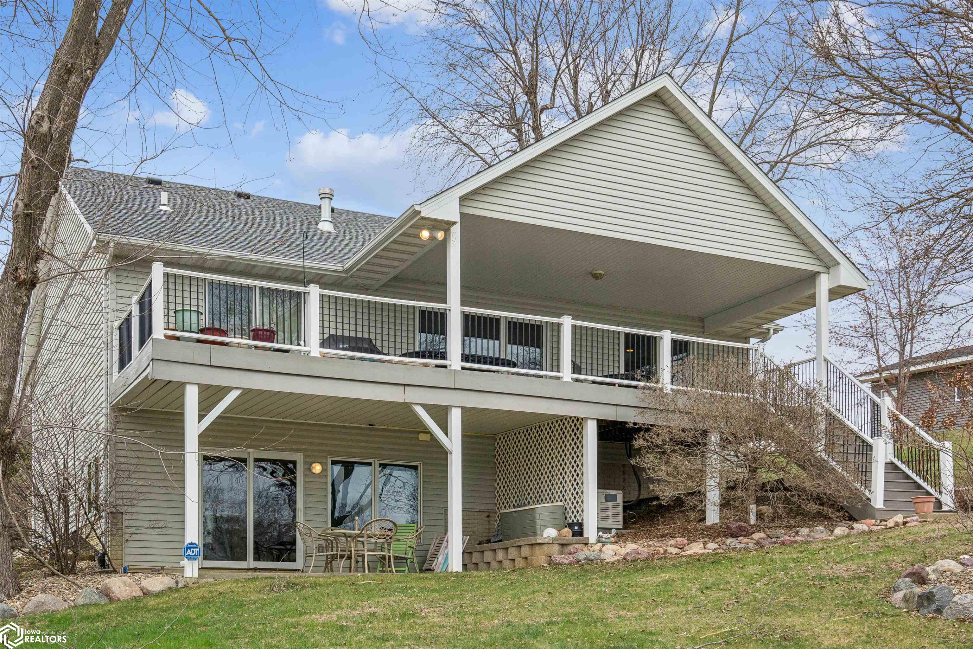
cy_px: 324
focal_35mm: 43
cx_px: 486
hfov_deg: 45.4
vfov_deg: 31.2
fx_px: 1162
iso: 400
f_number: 9
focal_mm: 29
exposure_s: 1/640
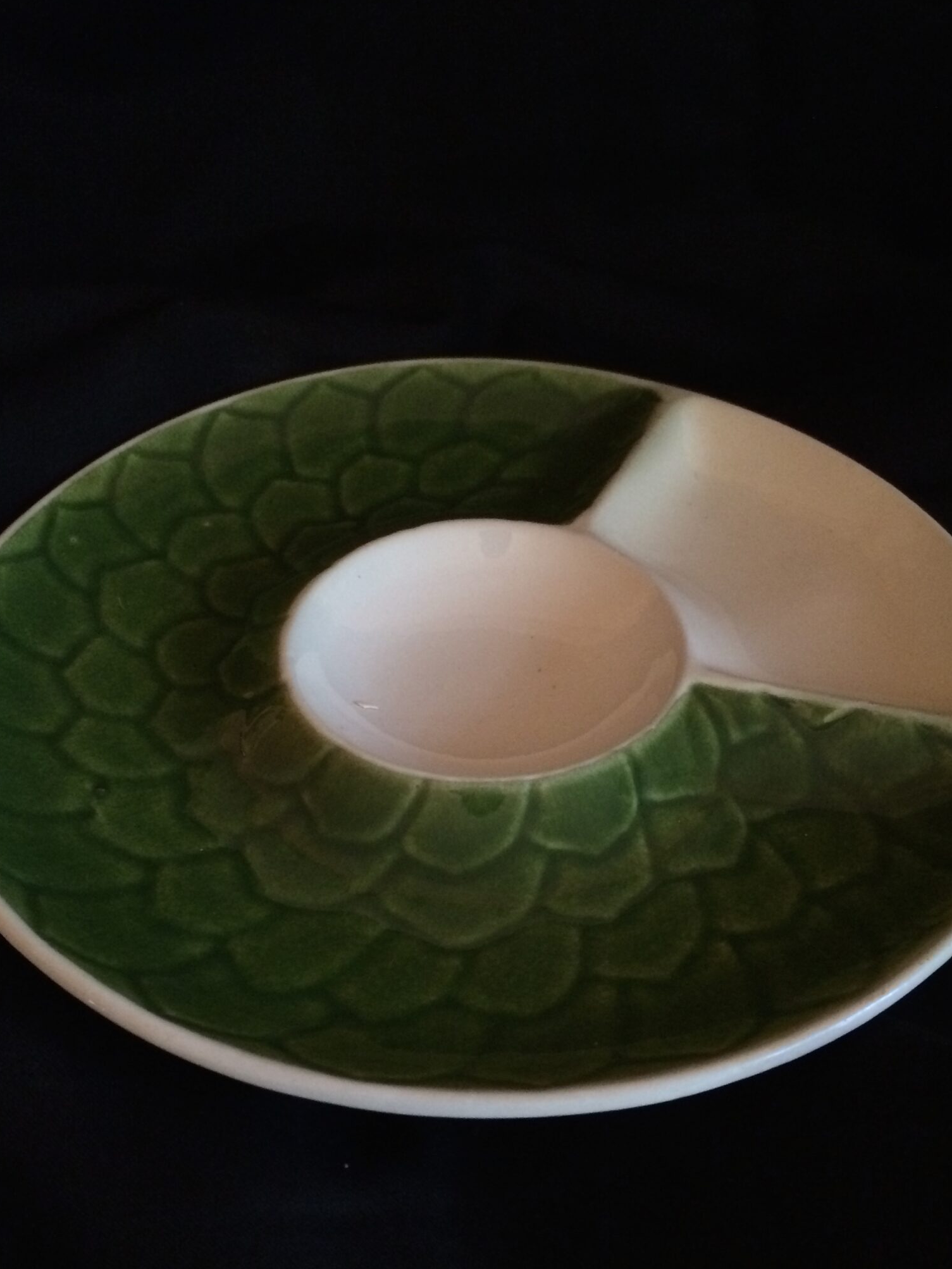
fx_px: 1356
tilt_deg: -41.2
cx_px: 498
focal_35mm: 37
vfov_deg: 50.0
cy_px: 722
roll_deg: +2.5
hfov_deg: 38.7
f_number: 2.2
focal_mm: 4.15
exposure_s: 1/15
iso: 320
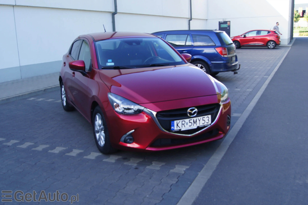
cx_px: 154
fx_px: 308
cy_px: 102
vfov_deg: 36.8
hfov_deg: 53.2
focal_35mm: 36
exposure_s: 1/50
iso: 100
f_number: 7.1
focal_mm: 24
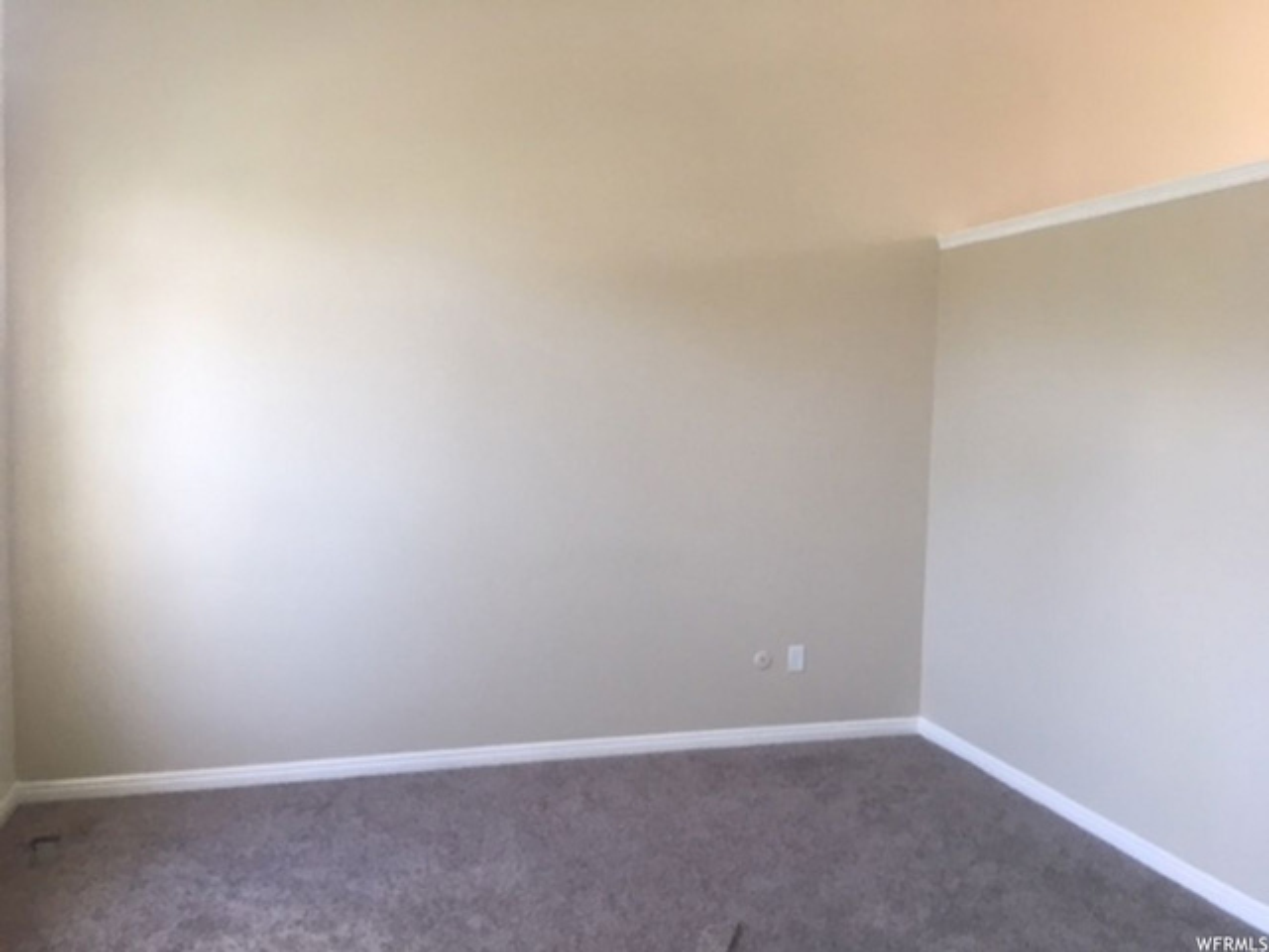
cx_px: 634
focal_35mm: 29
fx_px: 1063
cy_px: 476
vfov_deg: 48.2
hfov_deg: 61.7
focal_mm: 4.15
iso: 32
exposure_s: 1/30
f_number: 2.2
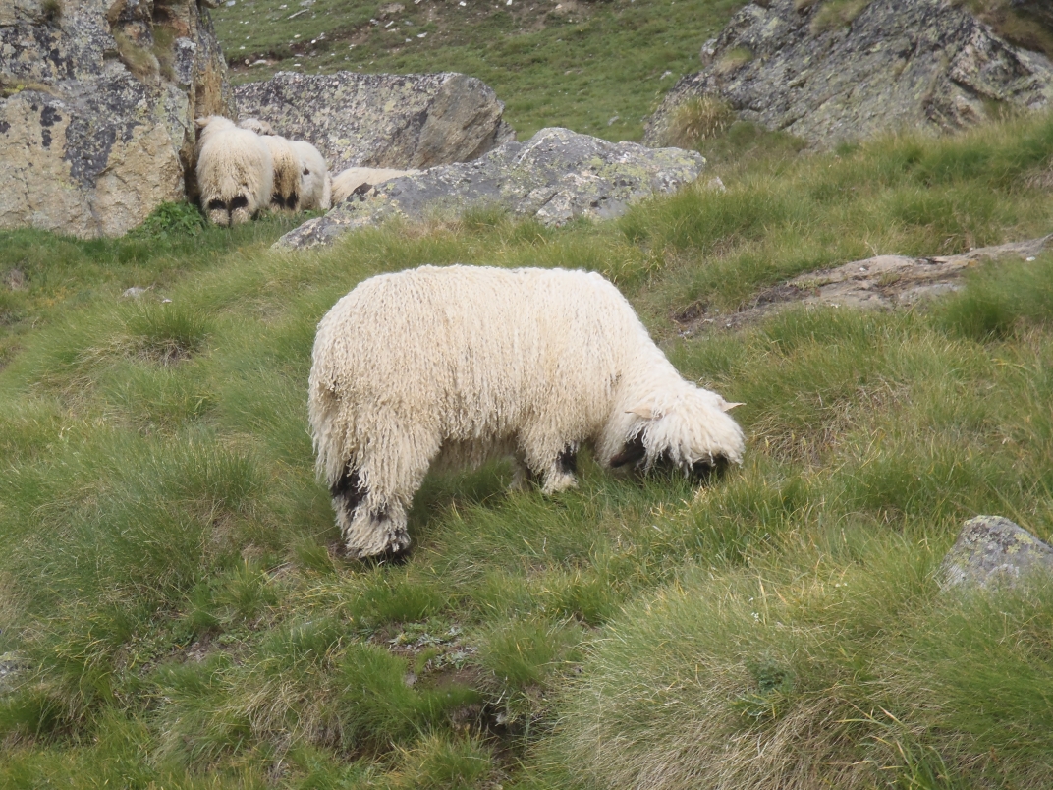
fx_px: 3103
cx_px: 526
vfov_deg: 14.5
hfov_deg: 19.3
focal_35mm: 102
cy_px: 395
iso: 80
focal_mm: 18.2
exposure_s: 1/250
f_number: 5.1
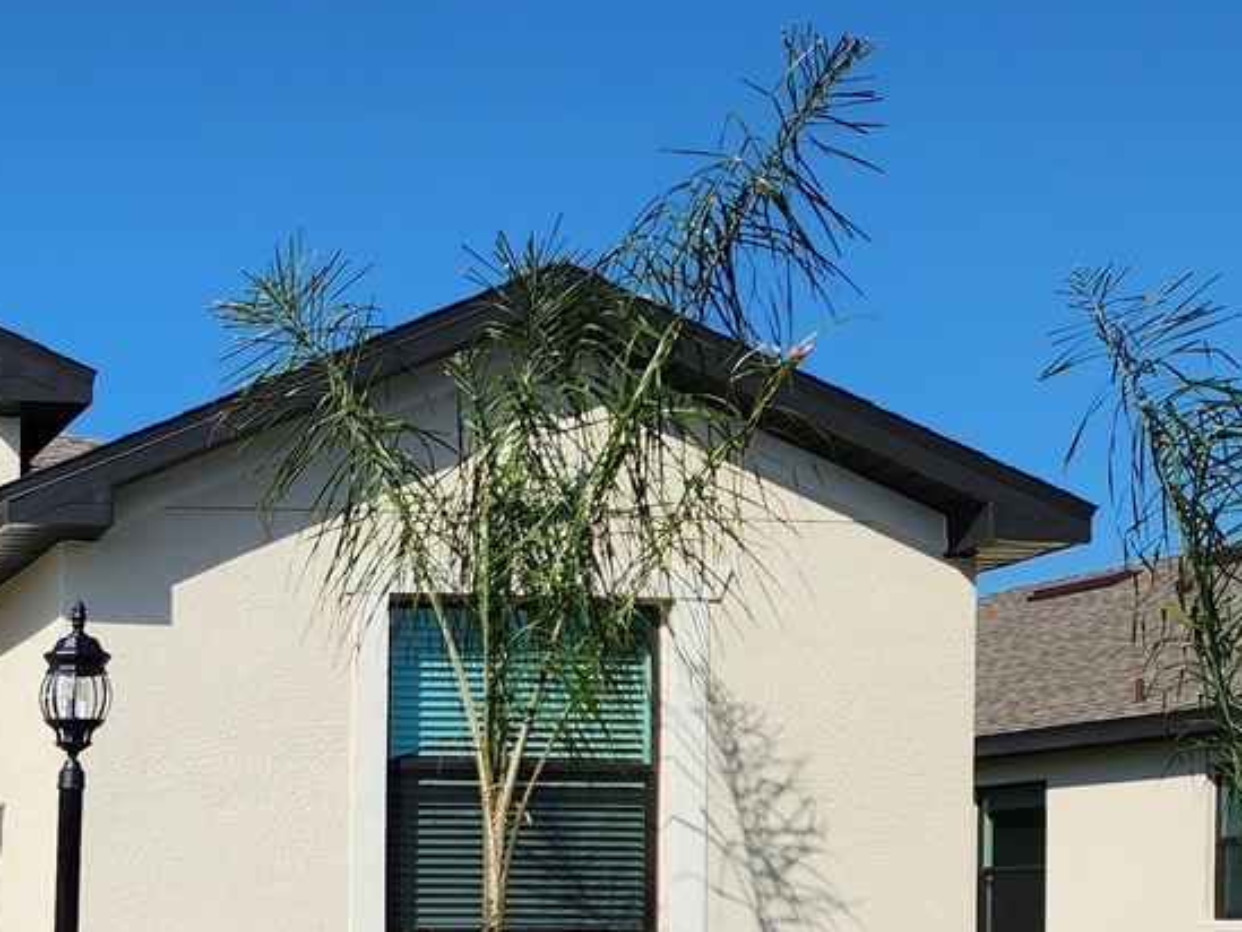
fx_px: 2404
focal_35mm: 67
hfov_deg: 25.8
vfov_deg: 21.1
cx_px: -269
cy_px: 973
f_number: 1.8
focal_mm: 6.4
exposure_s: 1/1650
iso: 12
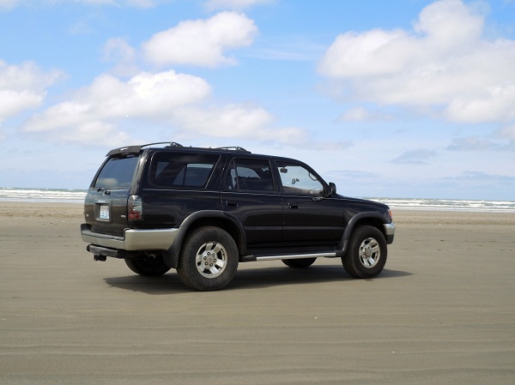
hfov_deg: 47.9
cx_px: 258
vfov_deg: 36.8
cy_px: 192
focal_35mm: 39
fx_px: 580
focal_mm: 6.9
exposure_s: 1/640
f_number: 4.3
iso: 100
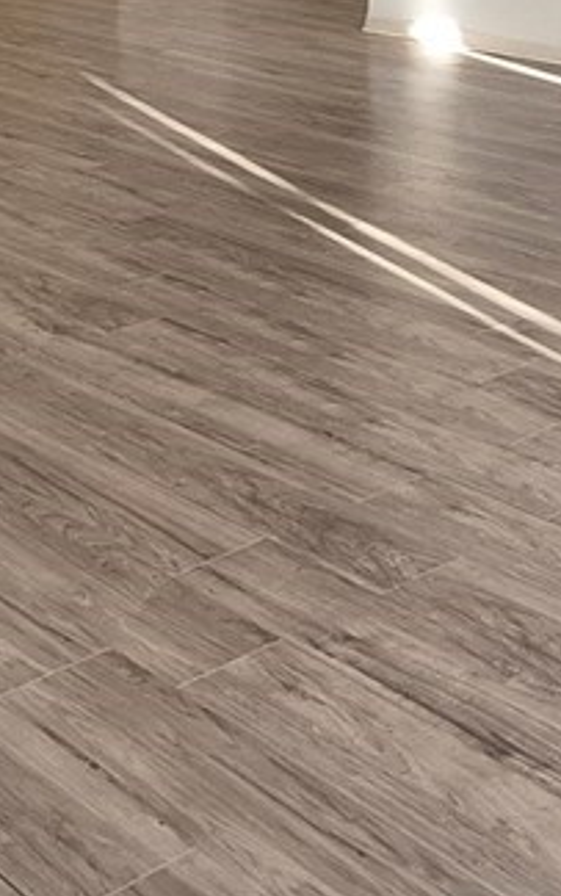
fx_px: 1661
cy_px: -30
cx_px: 348
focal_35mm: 68
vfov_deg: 28.1
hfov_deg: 19.1
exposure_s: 1/60
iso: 100
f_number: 2.2
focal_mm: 1.74
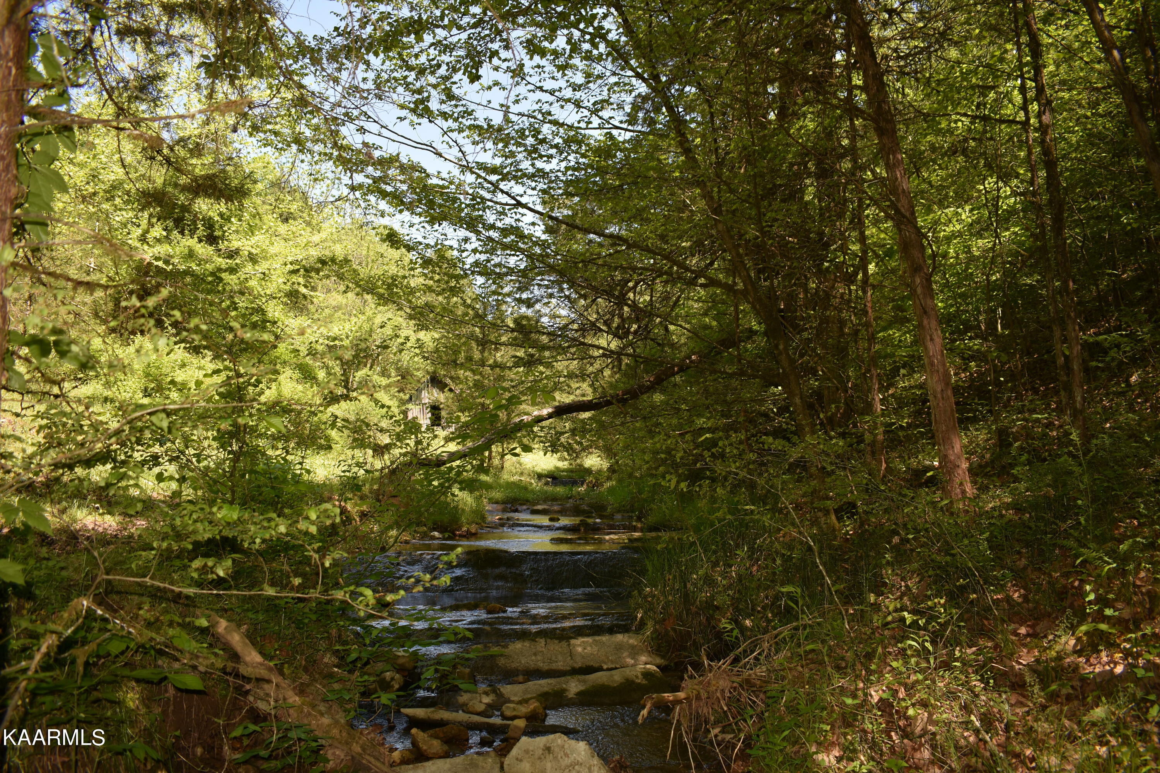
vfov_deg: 47.9
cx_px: 580
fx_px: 870
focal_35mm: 27
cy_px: 386
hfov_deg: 67.4
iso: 100
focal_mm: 18
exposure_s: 1/250
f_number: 4
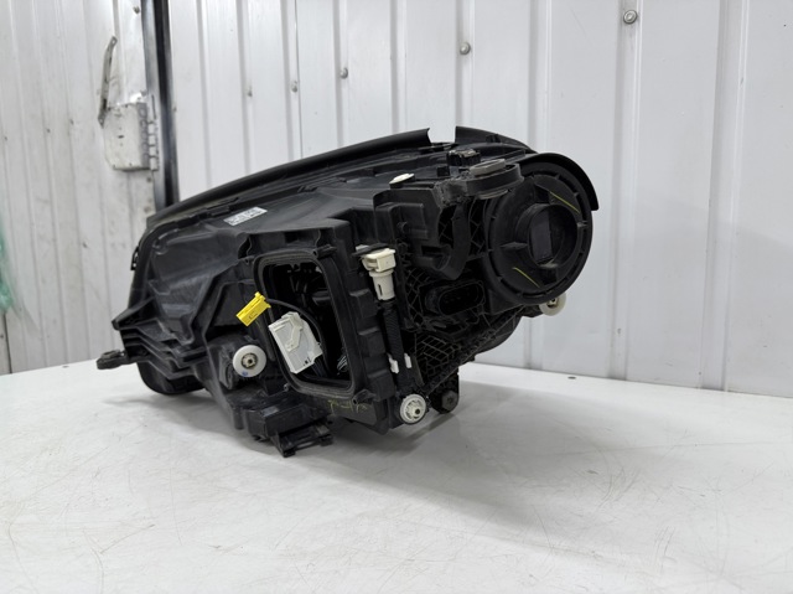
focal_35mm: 24
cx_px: 396
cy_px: 297
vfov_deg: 56.8
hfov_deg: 71.6
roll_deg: +0.1
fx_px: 549
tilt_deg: -8.5
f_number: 1.78
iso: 100
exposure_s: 1/100
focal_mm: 6.76
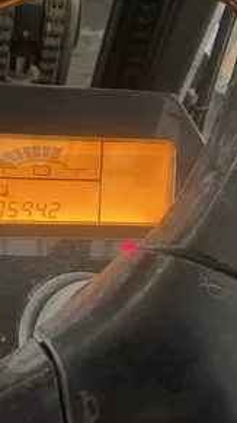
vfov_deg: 51.7
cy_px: 212
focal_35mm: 39
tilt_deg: -51.5
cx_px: 12
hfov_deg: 28.8
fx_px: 437
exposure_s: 1/30
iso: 640
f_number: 1.8
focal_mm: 4.25
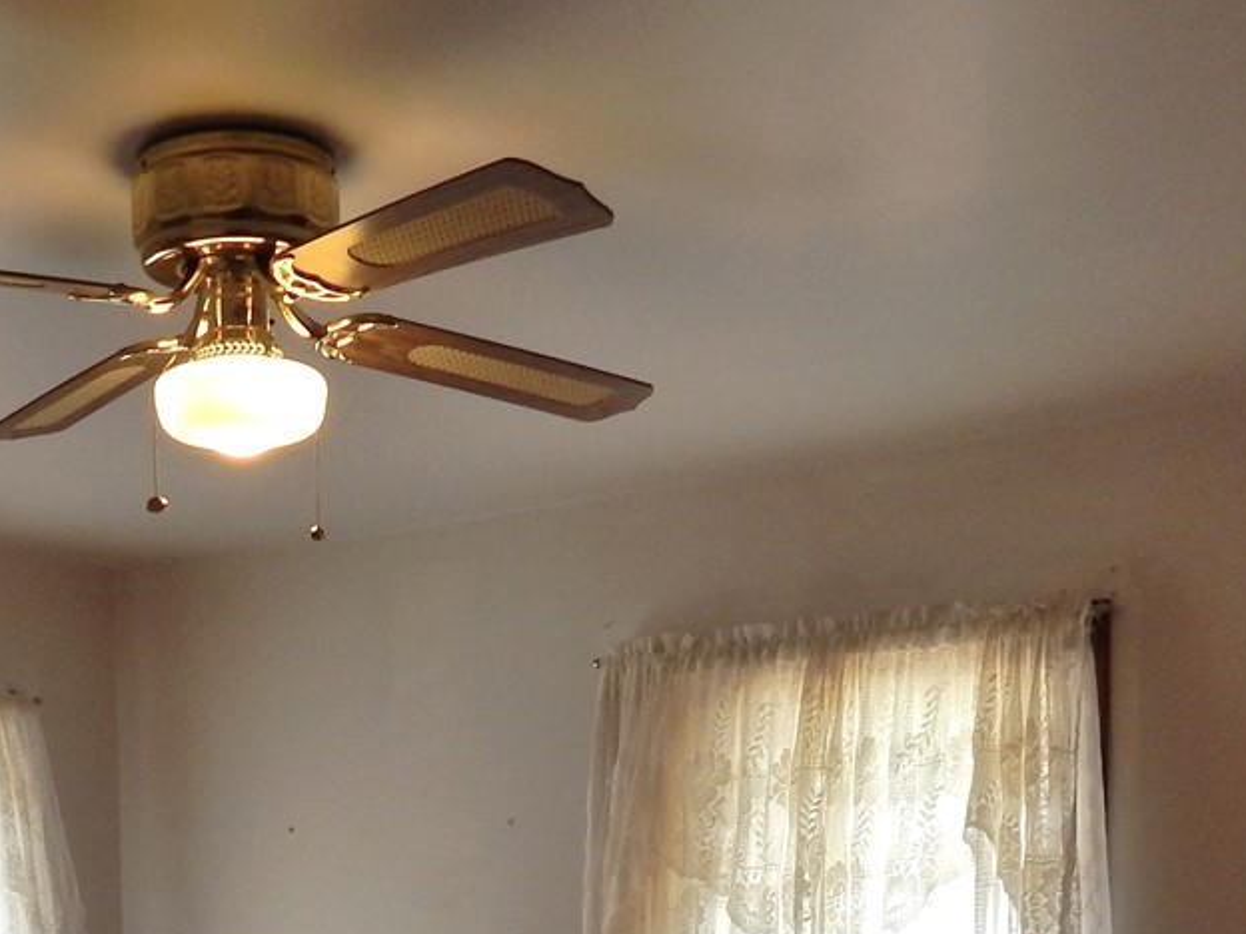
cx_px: 347
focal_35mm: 59
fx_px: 2124
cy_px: 1164
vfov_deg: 22.6
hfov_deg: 32.2
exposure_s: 1/60
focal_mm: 4
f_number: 3
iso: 125
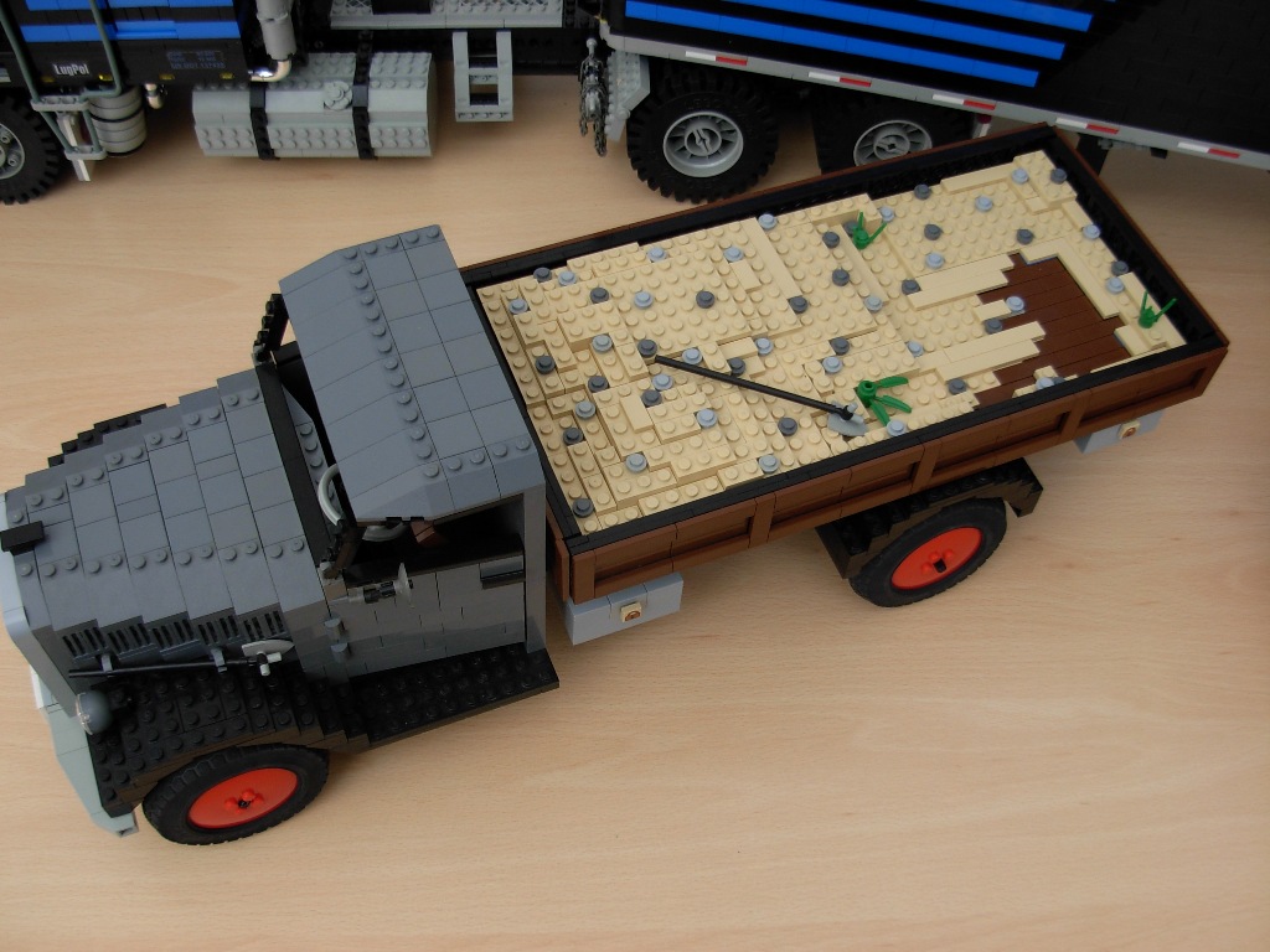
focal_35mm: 38
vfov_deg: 37.7
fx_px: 1394
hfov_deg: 49.0
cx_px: 635
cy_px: 476
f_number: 2.9
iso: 79
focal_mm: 6.3
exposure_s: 1/512
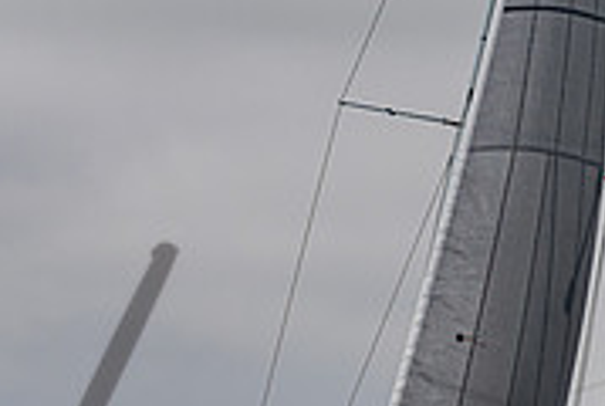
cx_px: 224
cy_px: 628
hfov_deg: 3.5
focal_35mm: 582
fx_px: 9797
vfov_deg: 2.4
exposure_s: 1/640
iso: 160
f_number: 6.3
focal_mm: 175
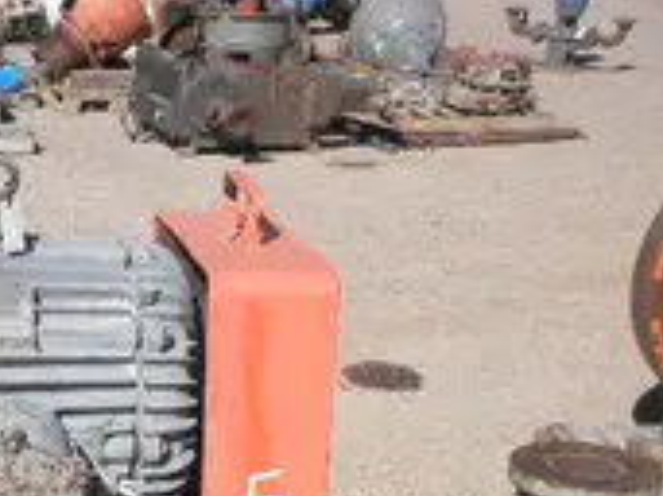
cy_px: 574
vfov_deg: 17.3
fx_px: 1569
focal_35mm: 82
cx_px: -109
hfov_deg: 22.2
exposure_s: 1/125
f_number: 9.1
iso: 64
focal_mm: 6.1
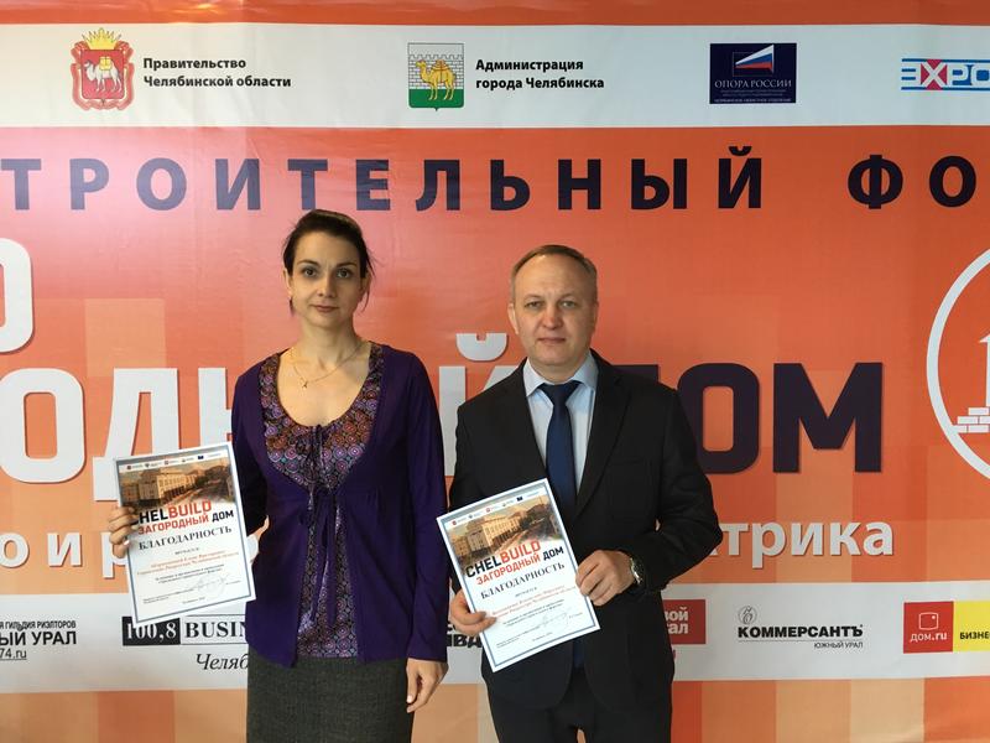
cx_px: 495
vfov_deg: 48.2
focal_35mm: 29
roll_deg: +0.9
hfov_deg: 61.7
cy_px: 372
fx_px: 829
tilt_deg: -3.8
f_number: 2.2
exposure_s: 1/33
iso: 125
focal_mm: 4.15
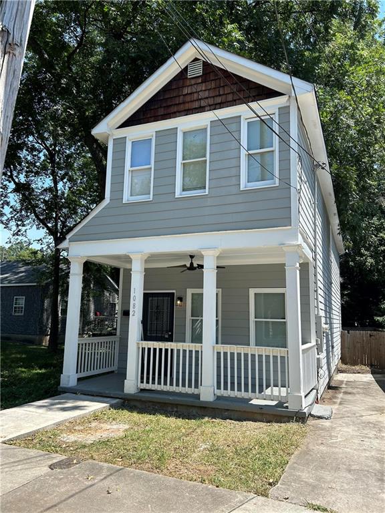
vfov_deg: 67.3
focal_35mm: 26
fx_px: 386
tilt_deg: +7.2
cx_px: 192
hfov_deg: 53.1
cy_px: 256
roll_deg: -1.4
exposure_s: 1/2083
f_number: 1.5
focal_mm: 5.7
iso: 50
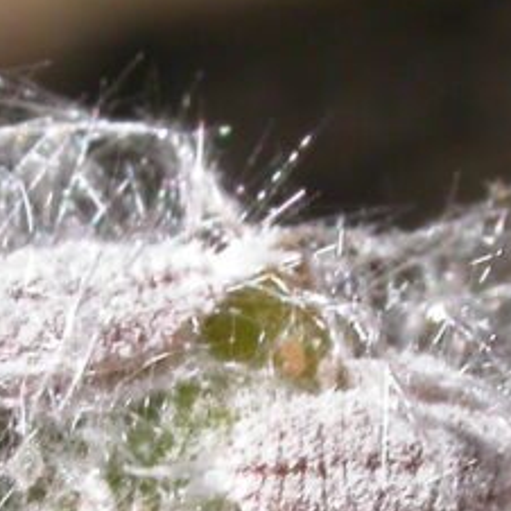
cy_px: 660
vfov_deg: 5.6
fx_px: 5227
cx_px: 280
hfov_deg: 5.6
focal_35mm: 313
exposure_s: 1/260
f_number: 8.9
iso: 100
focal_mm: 16.2
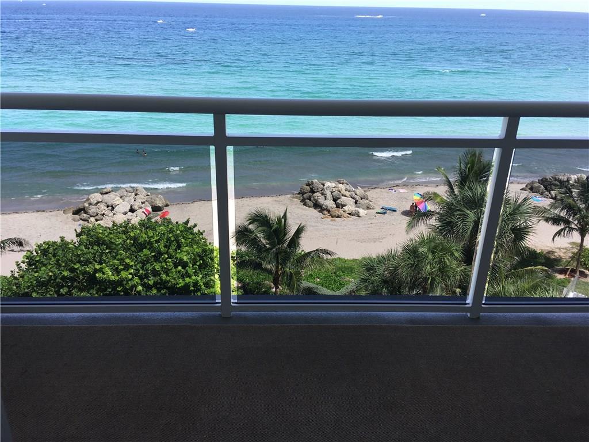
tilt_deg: -23.8
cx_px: 294
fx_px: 493
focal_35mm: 29
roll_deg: -1.5
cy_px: 221
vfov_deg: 48.2
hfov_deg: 61.7
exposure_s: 1/499
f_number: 2.2
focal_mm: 4.15
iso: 25
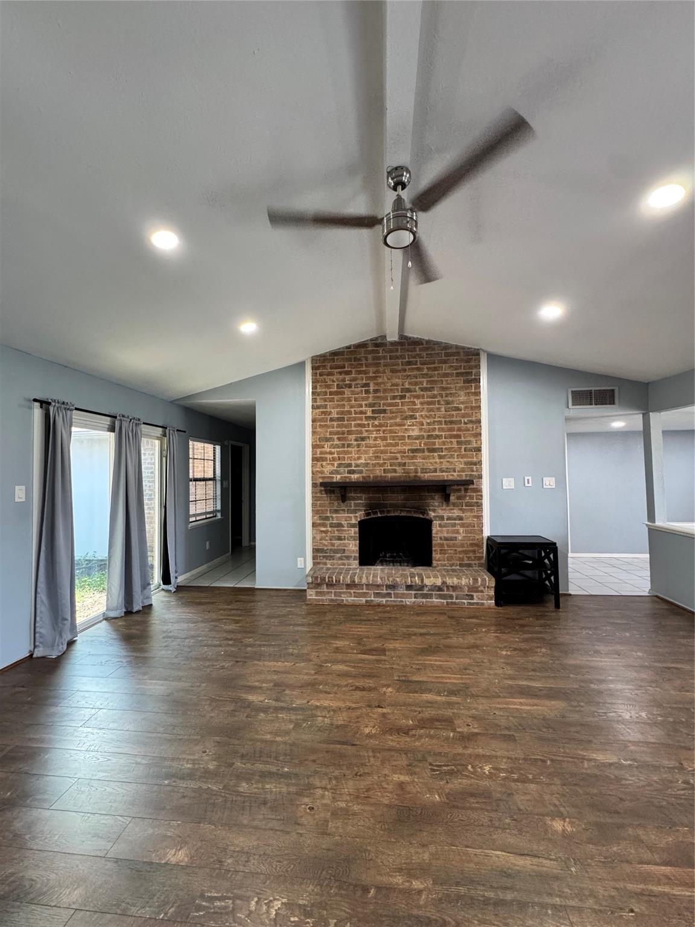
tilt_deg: +1.8
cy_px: 464
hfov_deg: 85.7
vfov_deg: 102.1
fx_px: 375
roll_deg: +1.0
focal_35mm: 14
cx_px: 348
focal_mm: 2.22
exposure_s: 1/60
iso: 400
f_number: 2.2
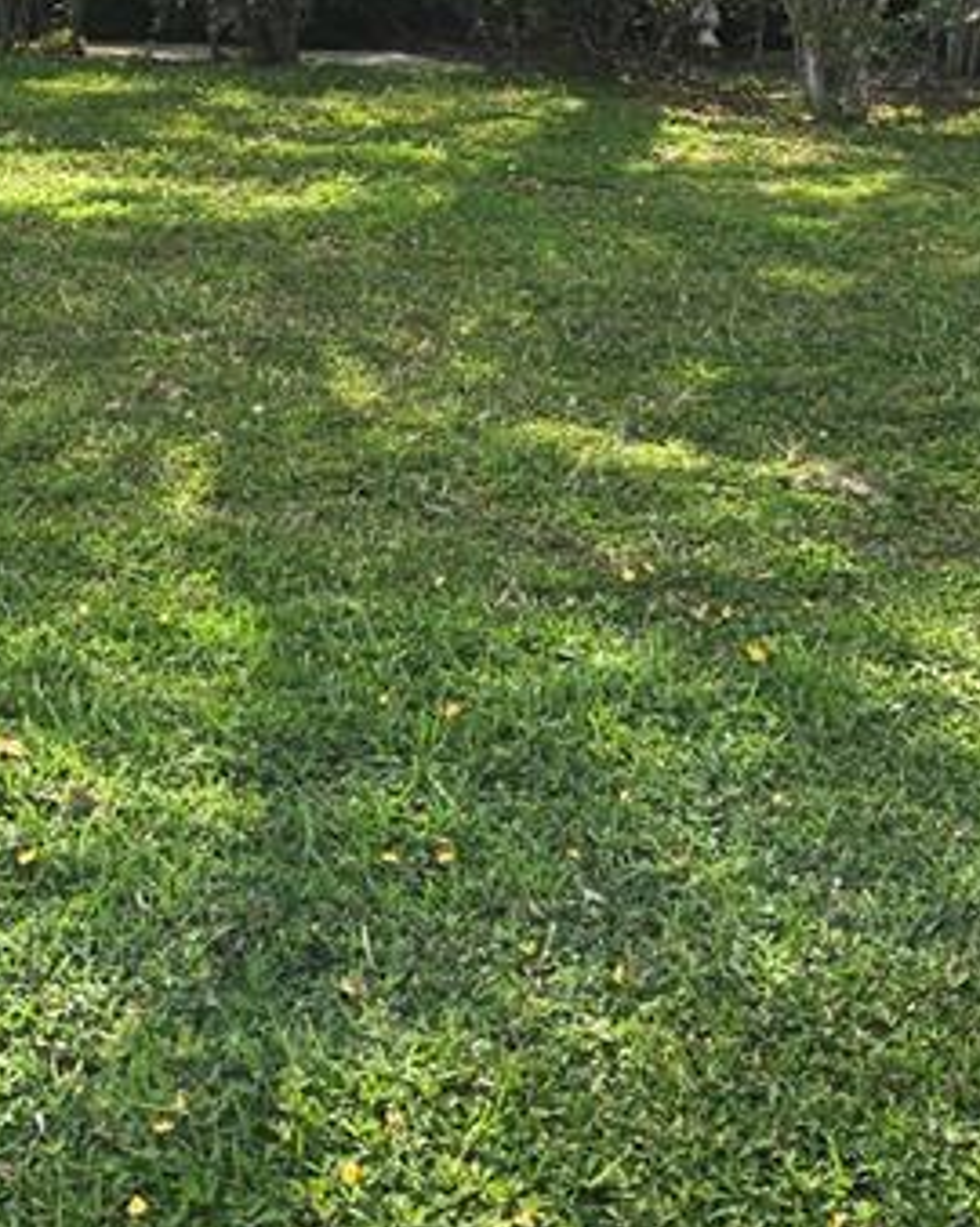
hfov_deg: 22.2
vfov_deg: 26.6
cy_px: 47
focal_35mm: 68
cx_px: 189
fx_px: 2468
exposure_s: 1/487
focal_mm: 5.4
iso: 25
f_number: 1.8
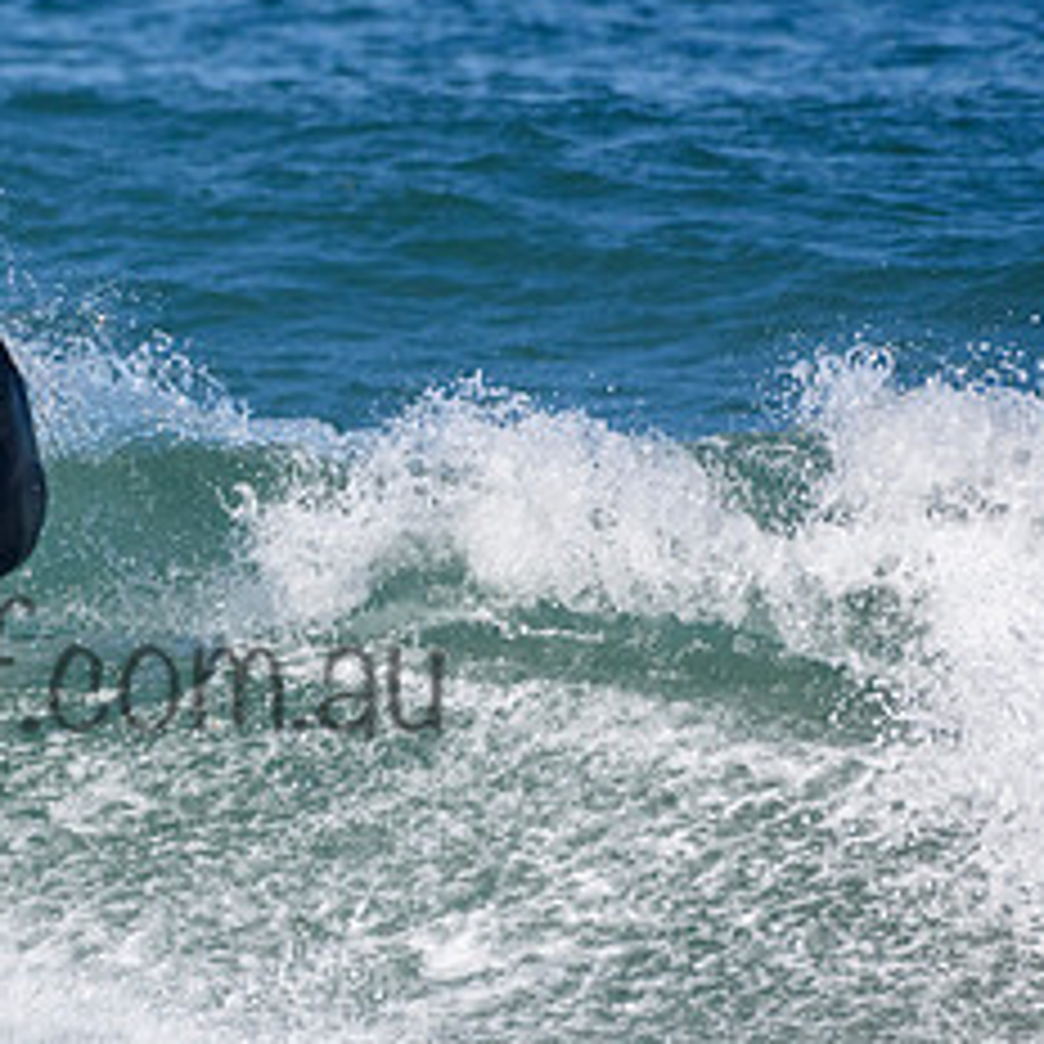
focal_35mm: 1597
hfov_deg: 1.1
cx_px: -32
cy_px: 628
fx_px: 54492
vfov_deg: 1.1
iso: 640
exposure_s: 1/4000
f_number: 5.6
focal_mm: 500
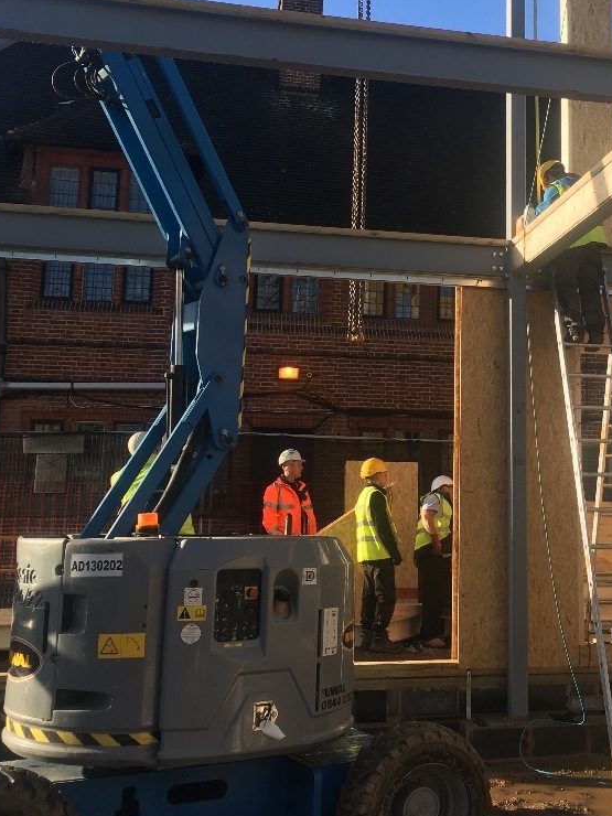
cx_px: 466
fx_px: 1108
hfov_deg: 30.3
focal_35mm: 47
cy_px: 321
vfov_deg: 40.2
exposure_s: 1/646
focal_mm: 4.15
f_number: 2.2
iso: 25
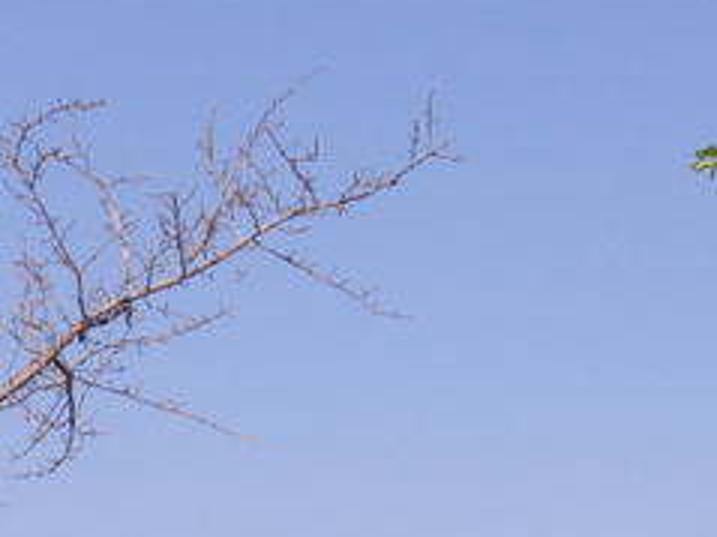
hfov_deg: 16.7
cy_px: 735
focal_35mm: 117
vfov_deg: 12.2
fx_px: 2422
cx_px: 576
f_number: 6.3
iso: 64
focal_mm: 6.2
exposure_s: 1/200
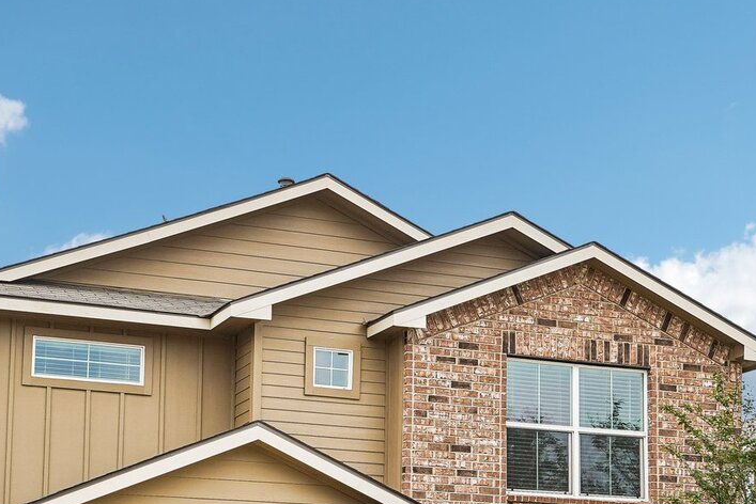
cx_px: 327
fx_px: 1516
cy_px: 511
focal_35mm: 72
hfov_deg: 28.0
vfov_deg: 18.4
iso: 100
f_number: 8
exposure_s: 1/160
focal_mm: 31.5
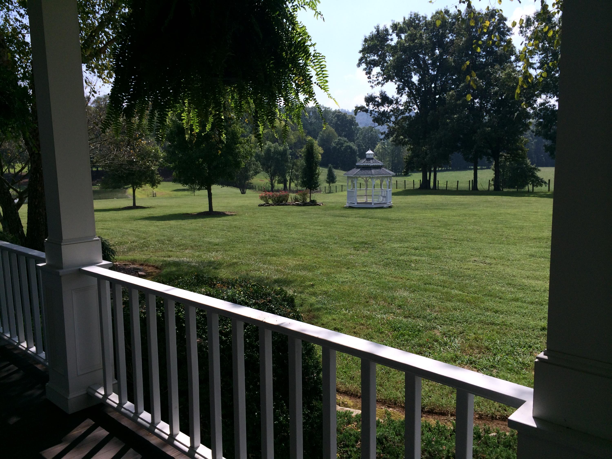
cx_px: 306
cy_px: 230
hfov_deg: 60.0
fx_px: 530
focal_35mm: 30
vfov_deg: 46.8
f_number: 2.2
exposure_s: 1/2564
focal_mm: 4.12
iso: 40
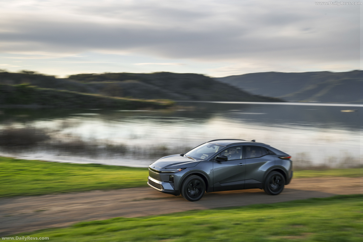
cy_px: 121
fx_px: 393
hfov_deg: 49.6
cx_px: 182
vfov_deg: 34.2
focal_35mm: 39
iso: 200
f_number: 11
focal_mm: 39
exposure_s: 1/25
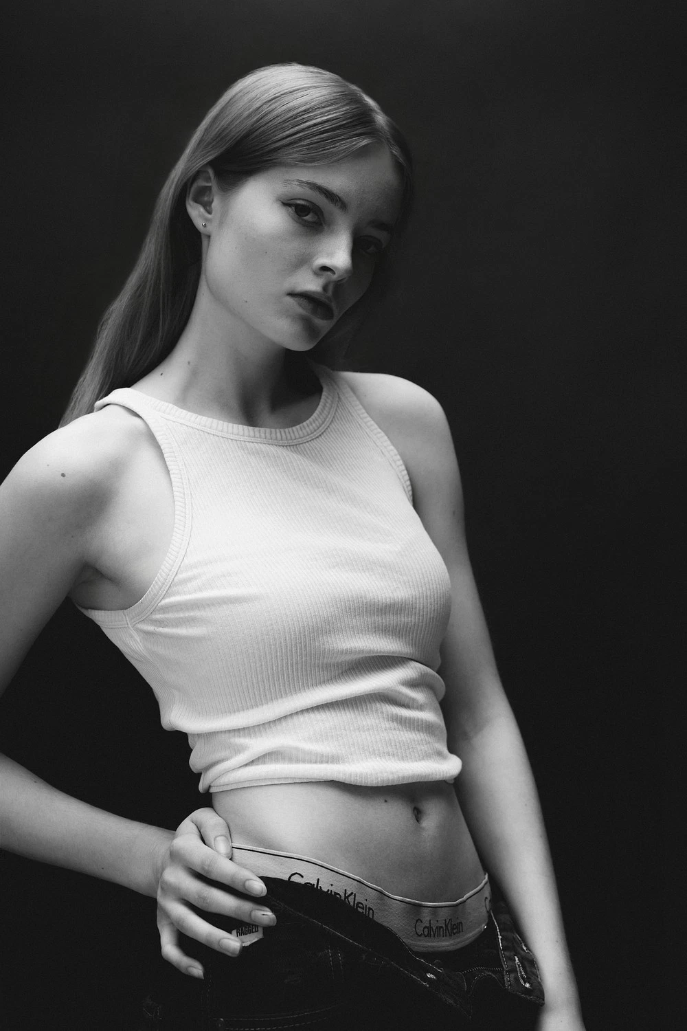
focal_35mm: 55
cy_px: 516
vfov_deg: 36.2
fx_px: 1574
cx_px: 344
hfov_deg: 24.6
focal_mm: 55
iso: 100
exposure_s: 1/160
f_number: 4
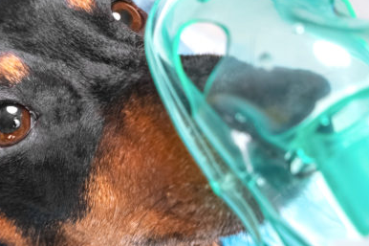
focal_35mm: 106
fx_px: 1085
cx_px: 148
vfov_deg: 12.8
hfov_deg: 19.3
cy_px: 208
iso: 640
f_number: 7.1
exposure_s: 1/160
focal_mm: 45.4
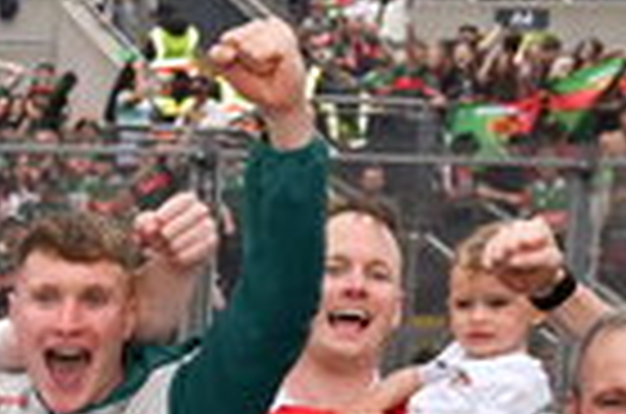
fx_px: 3013
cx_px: -766
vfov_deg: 7.5
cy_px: 875
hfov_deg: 10.5
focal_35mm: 174
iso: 400
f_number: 5
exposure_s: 1/800
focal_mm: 23.5
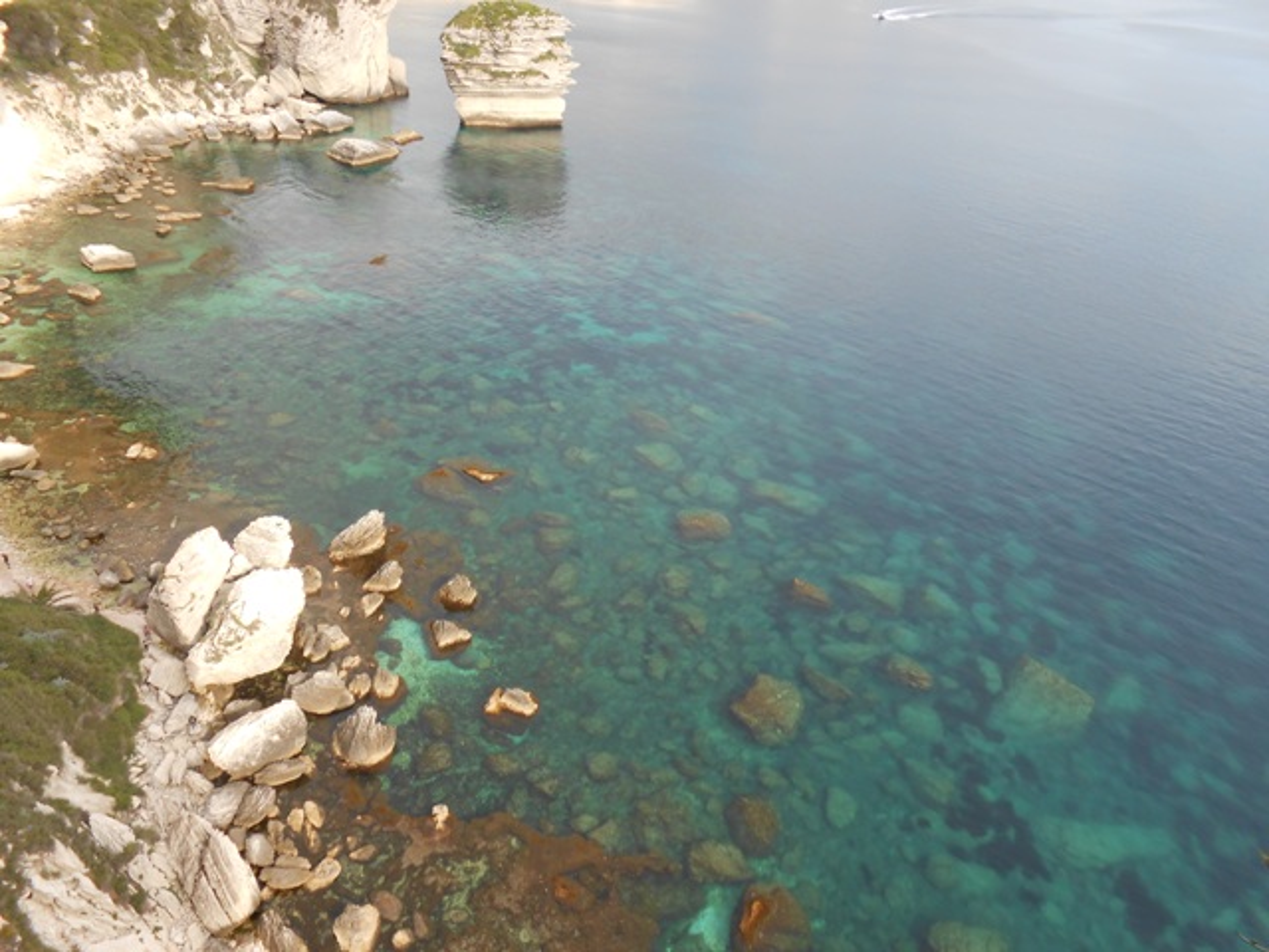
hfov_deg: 67.3
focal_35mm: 26
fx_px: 953
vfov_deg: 53.1
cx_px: 634
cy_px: 476
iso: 80
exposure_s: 1/320
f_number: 3.5
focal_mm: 4.6
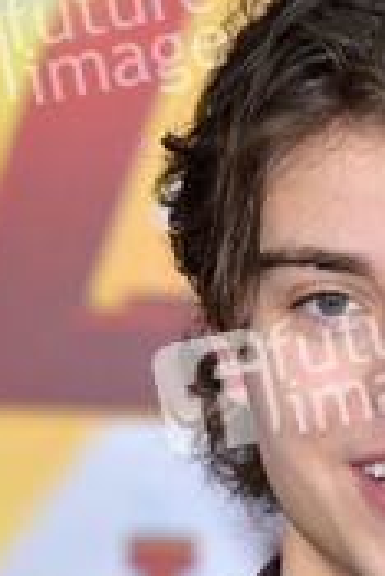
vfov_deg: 4.3
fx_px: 7668
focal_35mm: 479
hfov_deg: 2.9
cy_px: 543
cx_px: 420
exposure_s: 1/250
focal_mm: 210
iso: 320
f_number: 6.3
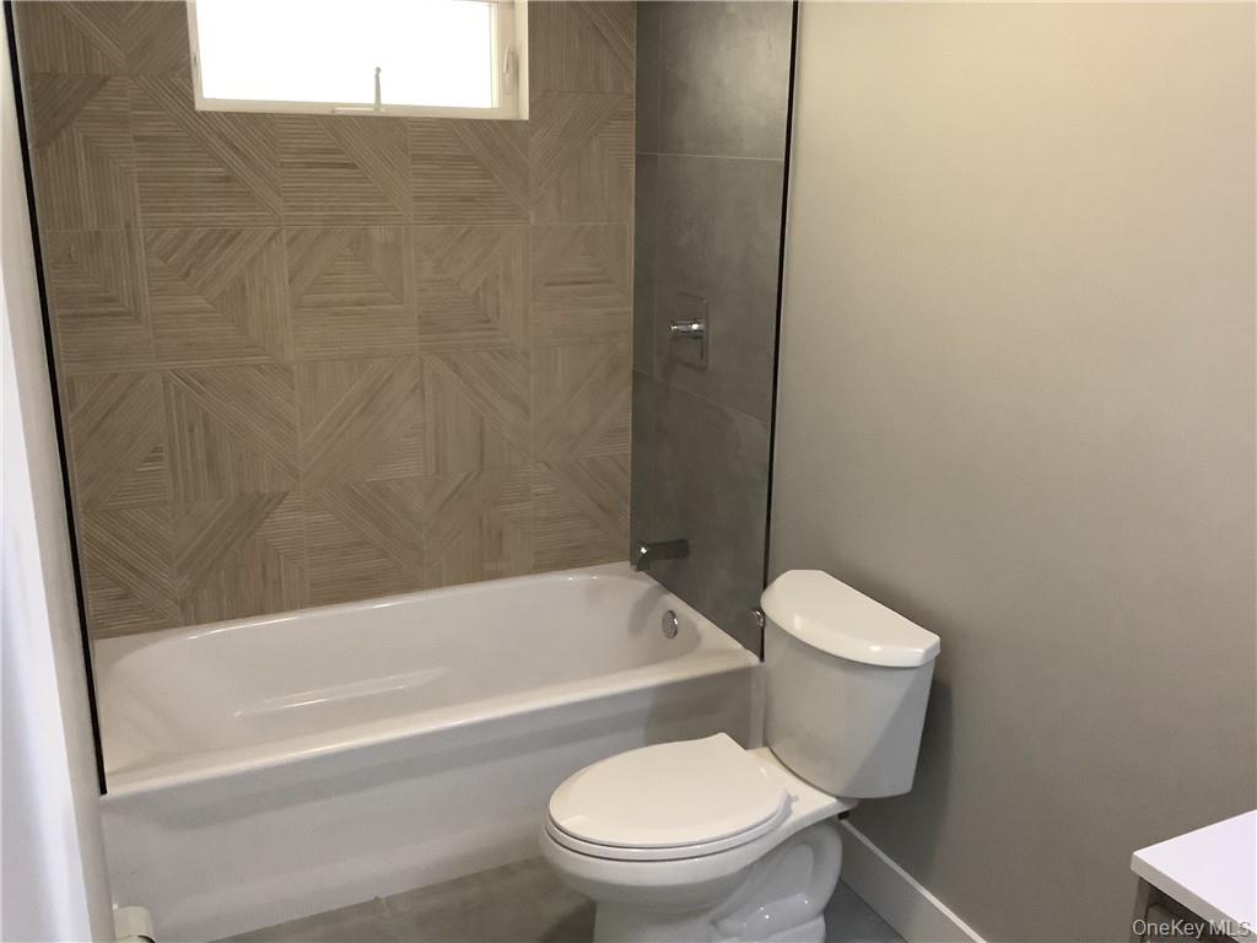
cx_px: 628
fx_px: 1126
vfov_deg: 45.4
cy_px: 472
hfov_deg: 58.4
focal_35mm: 31
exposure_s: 1/40
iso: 400
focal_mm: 3.3
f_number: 2.4
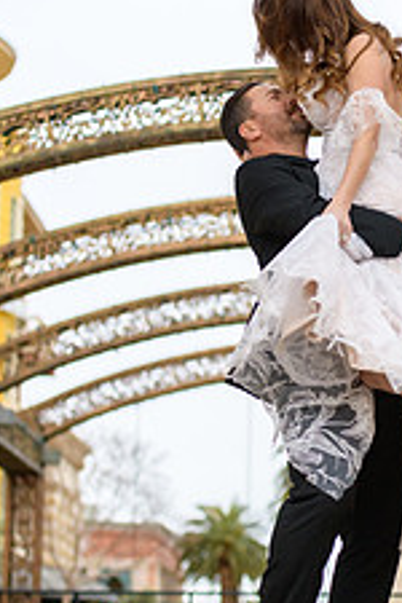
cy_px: 276
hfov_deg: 9.7
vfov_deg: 14.7
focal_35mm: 140
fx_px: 2345
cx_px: 370
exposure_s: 1/3200
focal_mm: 70
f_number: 2.8
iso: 400
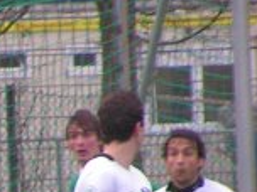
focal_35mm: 1717
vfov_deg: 0.9
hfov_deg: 1.2
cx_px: -348
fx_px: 12748
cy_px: 342
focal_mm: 49.8
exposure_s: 1/320
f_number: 3.5
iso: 200
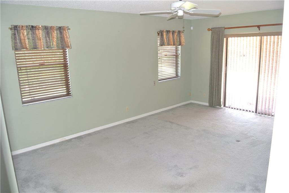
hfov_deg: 67.4
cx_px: 144
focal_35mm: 27
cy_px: 96
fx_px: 217
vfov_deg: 48.0
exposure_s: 1/60
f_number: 3.5
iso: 400
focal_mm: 10
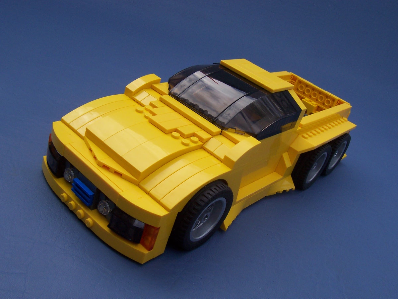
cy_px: 150
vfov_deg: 38.7
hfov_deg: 50.1
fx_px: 425
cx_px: 199
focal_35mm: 37
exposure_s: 1/180
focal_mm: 5.6
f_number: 5.6
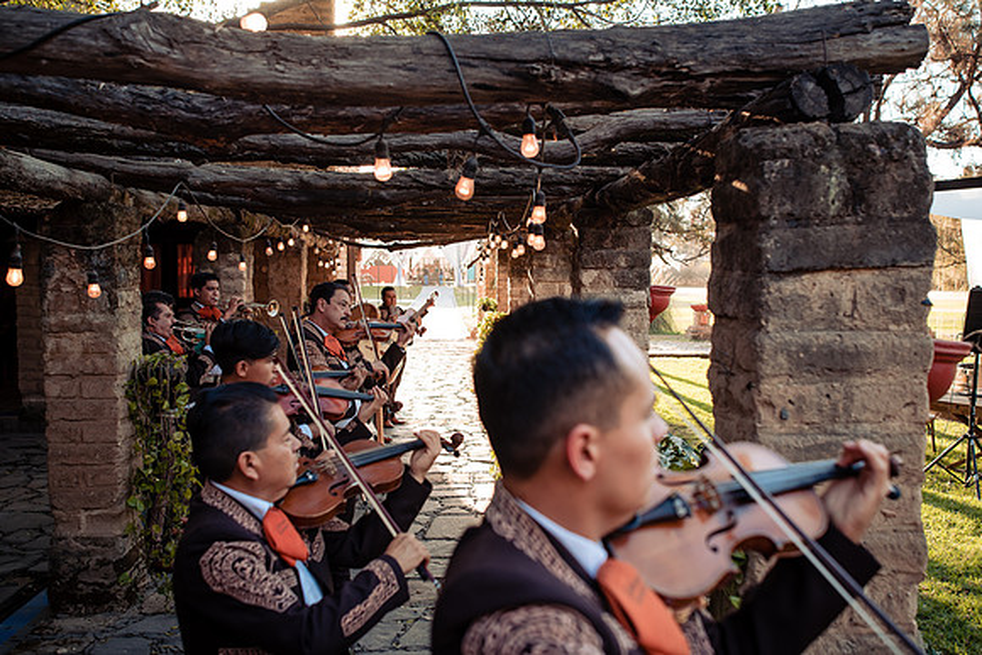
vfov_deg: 37.9
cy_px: 328
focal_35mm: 35
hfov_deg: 54.4
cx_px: 491
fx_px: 955
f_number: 4
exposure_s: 1/200
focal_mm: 35
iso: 250
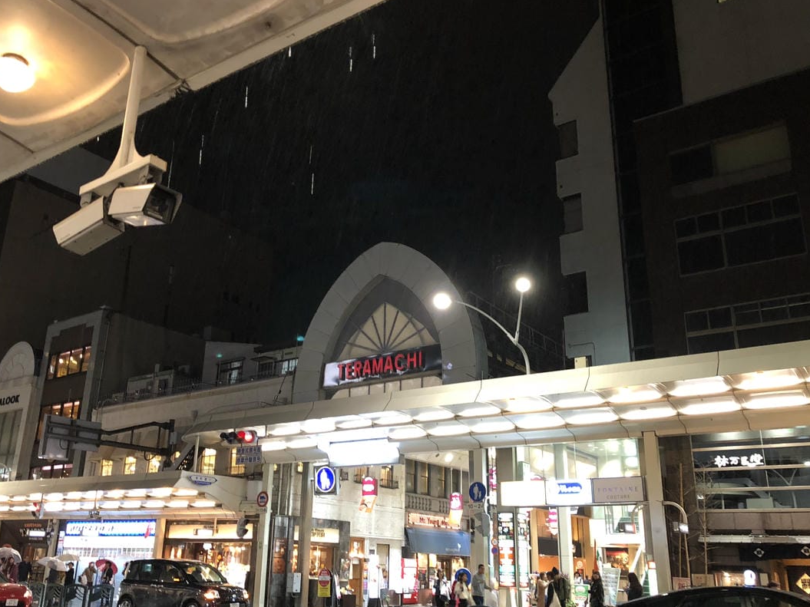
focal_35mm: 33
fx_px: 772
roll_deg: -2.1
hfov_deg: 55.3
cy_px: 330
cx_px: 377
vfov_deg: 42.9
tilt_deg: +18.2
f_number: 1.8
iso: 100
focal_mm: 3.99
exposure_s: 1/12
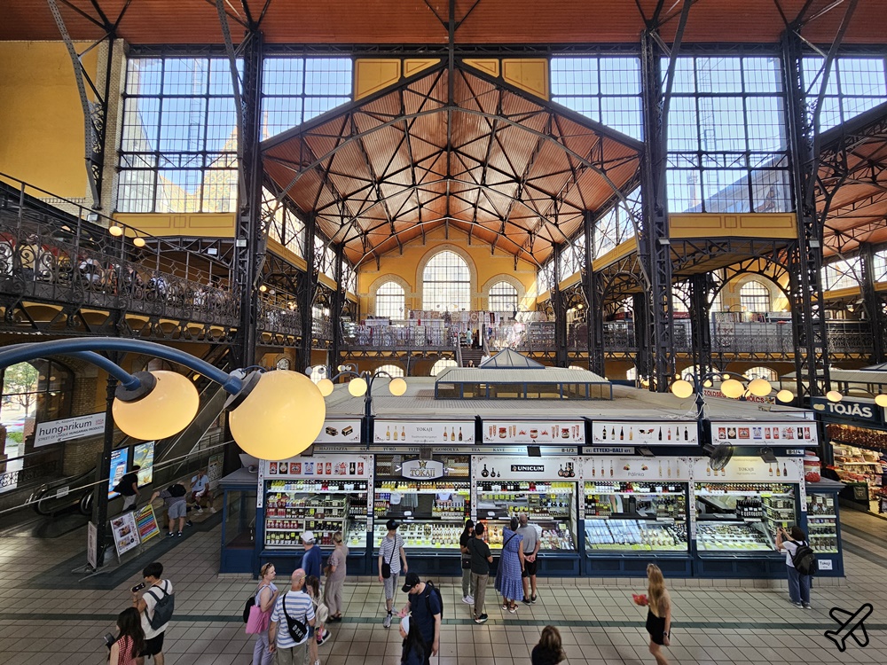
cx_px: 444
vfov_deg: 89.9
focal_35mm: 13
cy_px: 332
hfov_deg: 106.2
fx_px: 333
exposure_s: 1/50
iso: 50
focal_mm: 2.2
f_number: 2.2
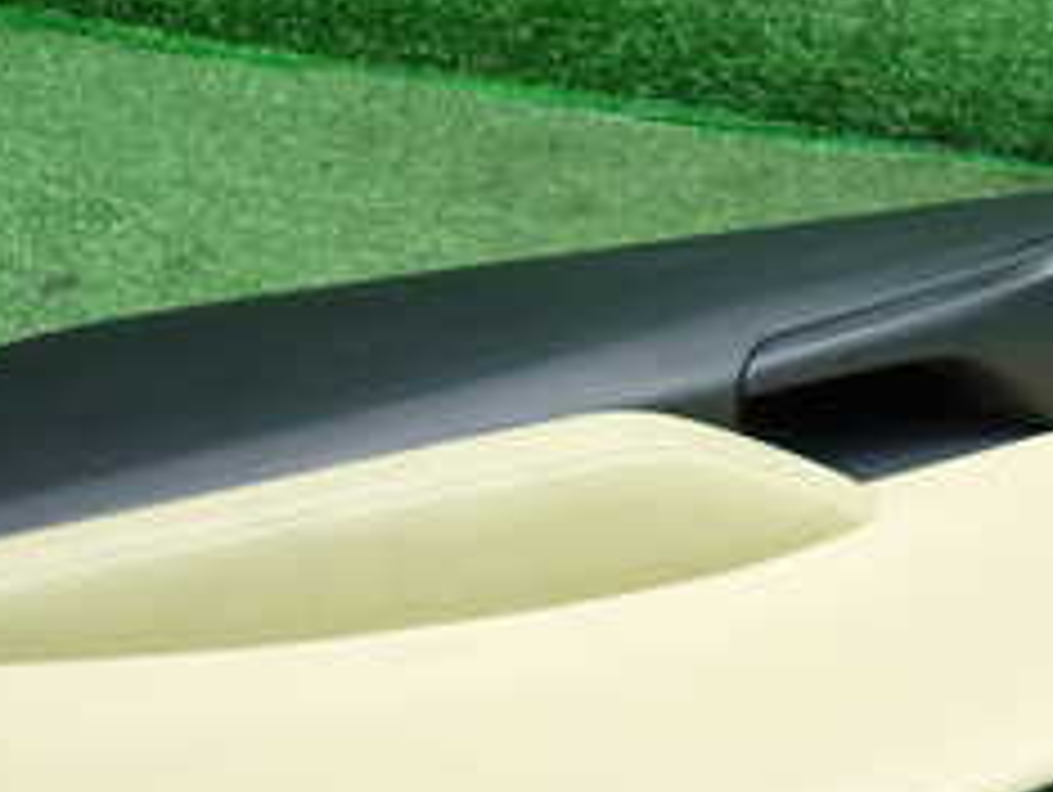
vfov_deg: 21.9
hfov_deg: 30.1
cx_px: 675
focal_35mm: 64
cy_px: 850
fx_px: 1949
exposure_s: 1/30
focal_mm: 4.5
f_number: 2
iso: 200
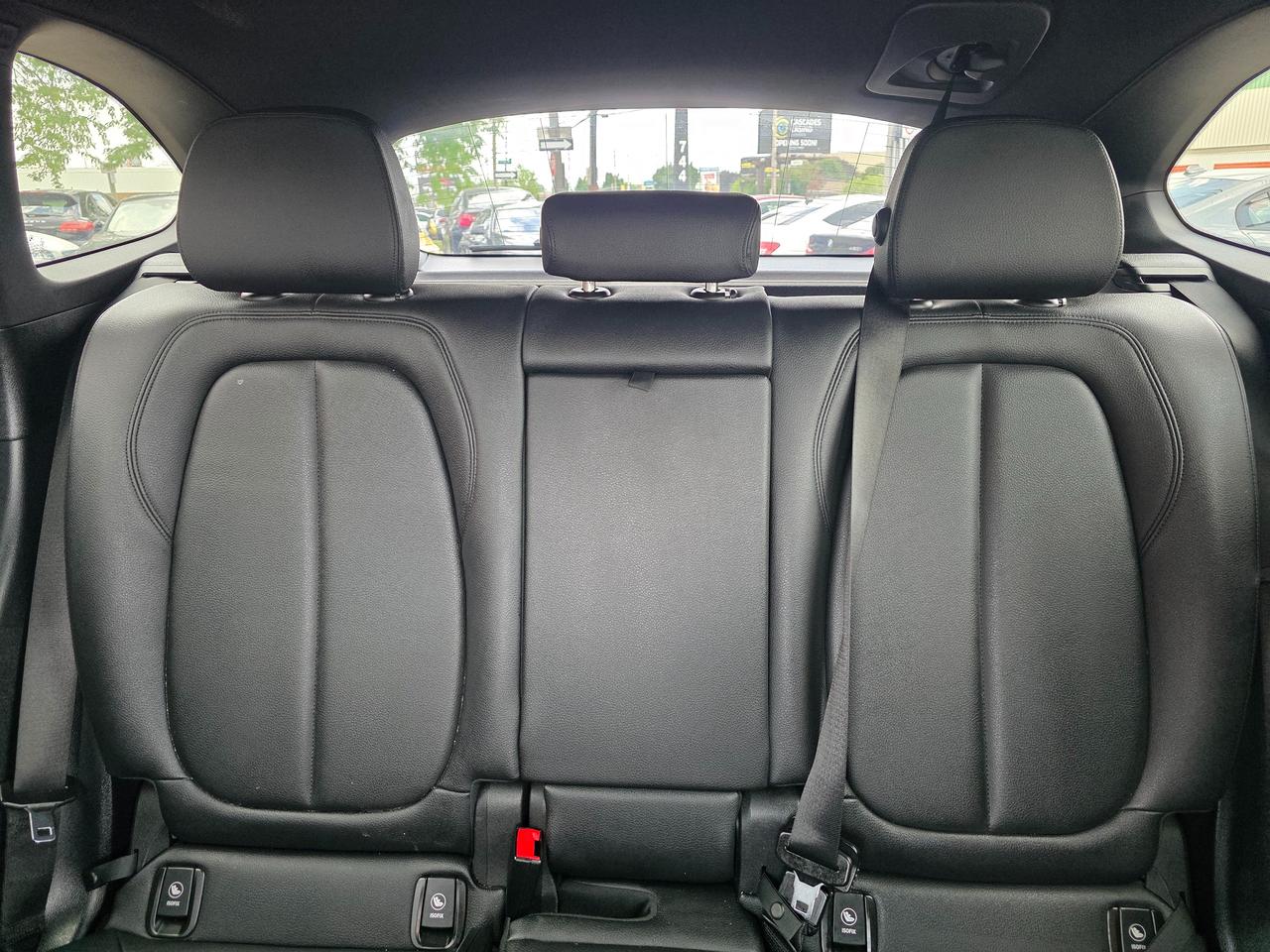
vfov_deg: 58.9
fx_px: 844
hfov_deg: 73.9
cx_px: 635
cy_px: 476
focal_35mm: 23
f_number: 1.7
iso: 320
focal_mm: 6.3
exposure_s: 1/120
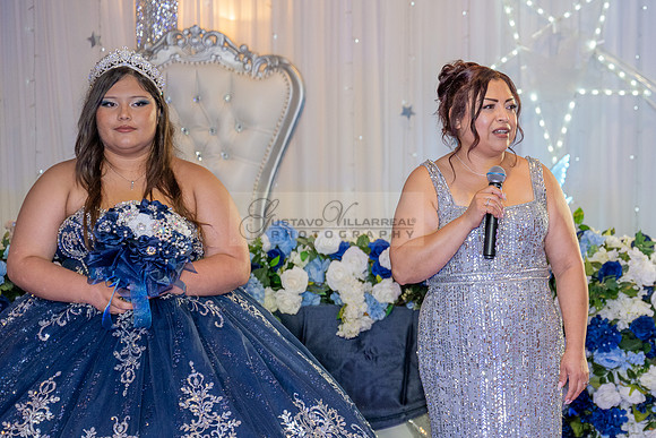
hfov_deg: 18.2
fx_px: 2033
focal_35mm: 112
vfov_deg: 12.2
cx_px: 523
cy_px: 349
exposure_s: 1/200
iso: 1000
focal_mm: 70
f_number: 2.8
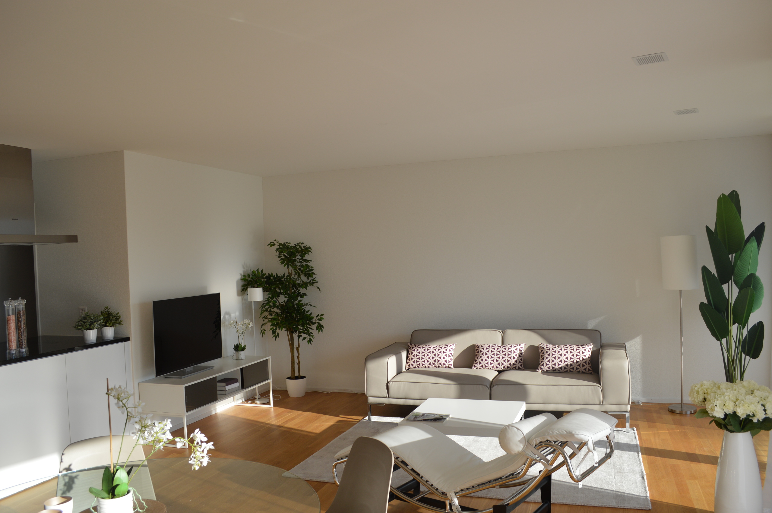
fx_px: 578
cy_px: 256
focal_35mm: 27
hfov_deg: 67.4
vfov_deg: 47.8
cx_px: 386
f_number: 5.6
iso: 100
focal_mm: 18
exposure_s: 1/125
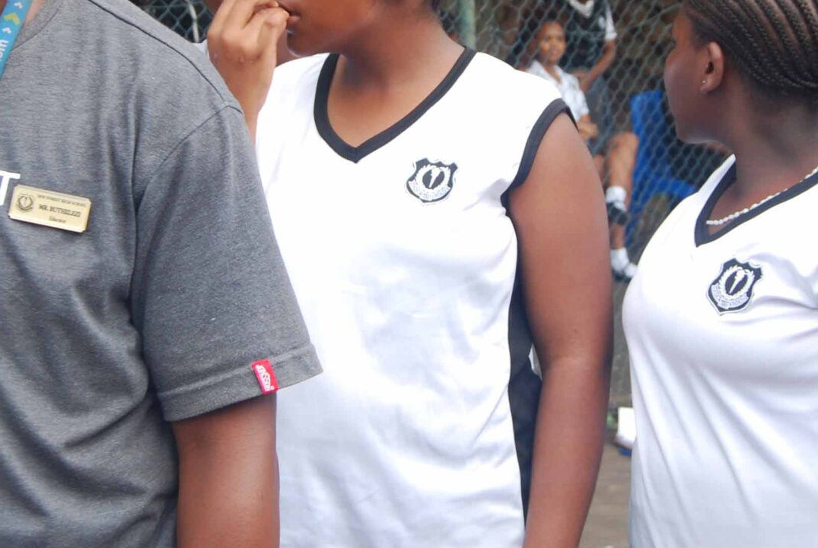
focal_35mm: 100
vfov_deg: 13.6
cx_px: 415
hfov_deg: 20.4
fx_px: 2275
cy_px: 56
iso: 200
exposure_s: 1/100
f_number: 5
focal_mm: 28
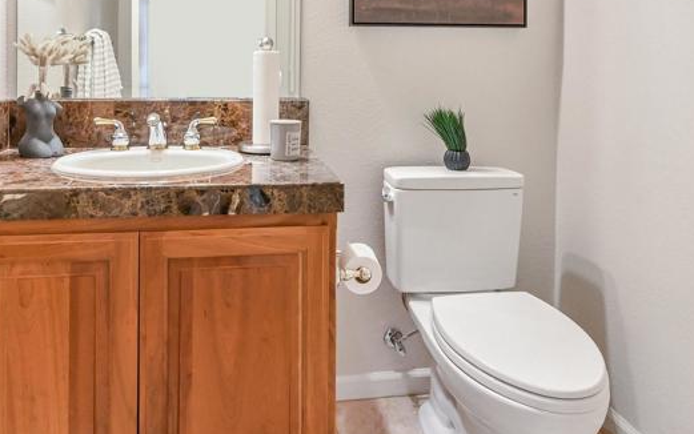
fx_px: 530
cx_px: 306
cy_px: 71
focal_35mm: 28
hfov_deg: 66.2
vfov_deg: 42.1
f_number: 11
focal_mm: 14
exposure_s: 1/15
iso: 1250
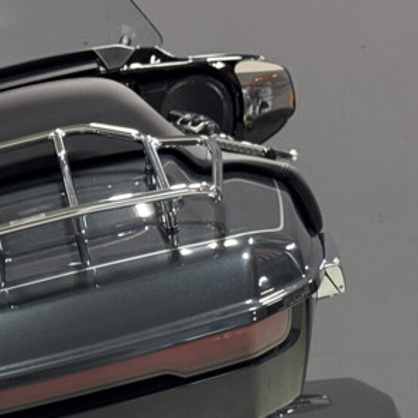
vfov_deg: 11.3
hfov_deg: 11.4
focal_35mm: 153
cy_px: 467
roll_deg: -1.4
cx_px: 78
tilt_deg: -11.5
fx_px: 2090
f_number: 1.78
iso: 250
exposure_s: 1/60
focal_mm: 6.76
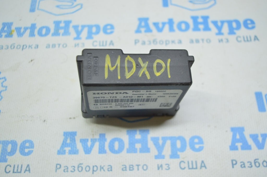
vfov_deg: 36.8
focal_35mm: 36
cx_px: 134
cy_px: 88
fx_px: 267
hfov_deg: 53.2
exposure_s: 1/60
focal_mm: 24
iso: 400
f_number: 4
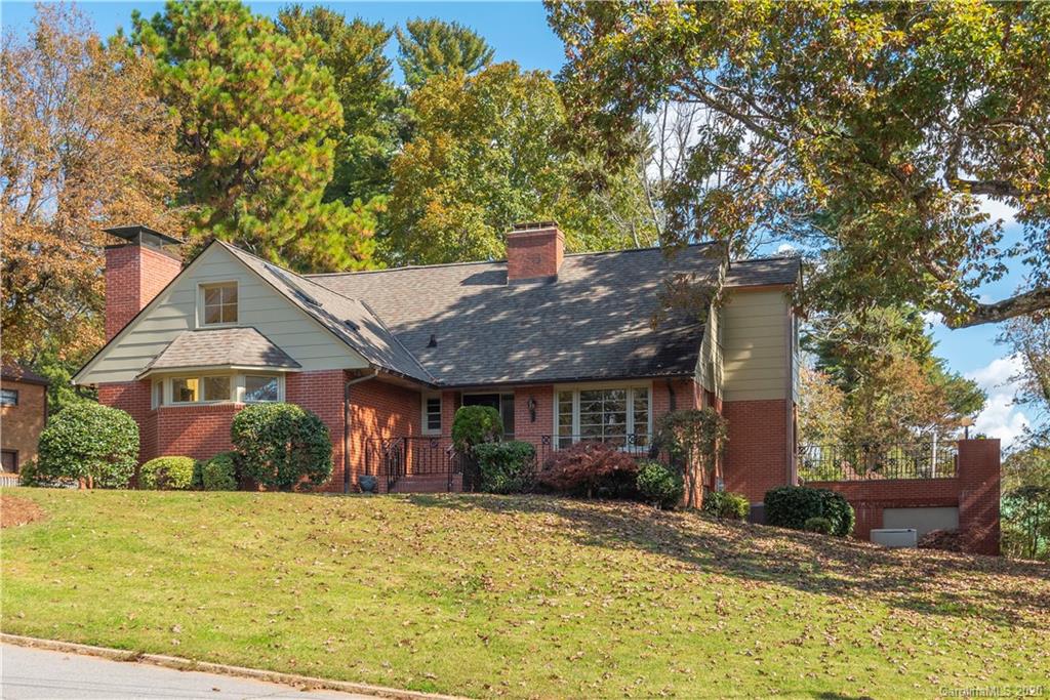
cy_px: 350
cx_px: 525
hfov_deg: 61.9
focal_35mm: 30
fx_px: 875
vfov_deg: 43.6
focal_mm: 30
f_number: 7.1
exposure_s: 1/640
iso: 320
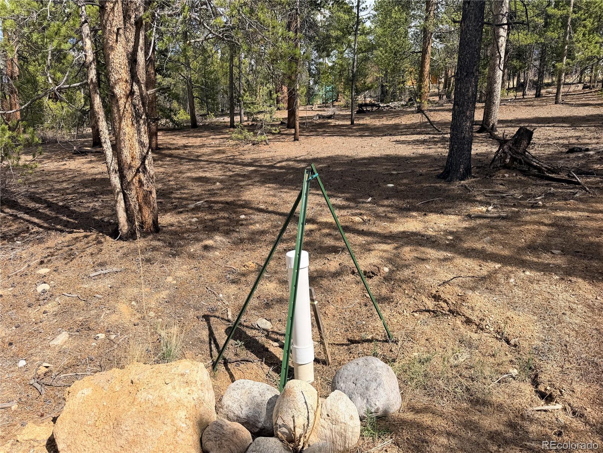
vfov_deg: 56.8
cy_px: 226
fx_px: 418
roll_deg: +0.0
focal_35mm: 24
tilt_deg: -10.5
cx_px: 302
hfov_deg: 71.6
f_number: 1.78
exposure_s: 1/3425
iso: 80
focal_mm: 6.76
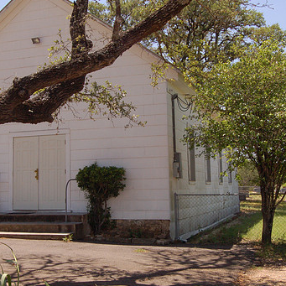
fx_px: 486
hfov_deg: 32.8
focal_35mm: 52
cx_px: 153
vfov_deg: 32.8
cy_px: 136
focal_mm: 24
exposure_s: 1/320
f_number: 14
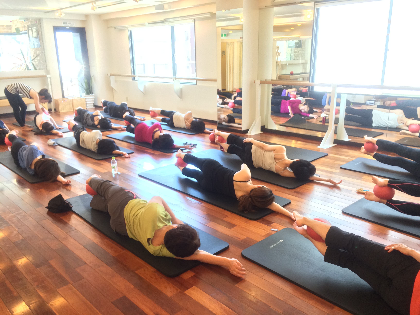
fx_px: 352
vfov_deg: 48.2
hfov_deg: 61.7
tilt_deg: -15.7
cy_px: 158
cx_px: 210
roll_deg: +1.6
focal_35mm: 29
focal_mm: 4.15
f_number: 2.2
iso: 100
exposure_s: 1/30
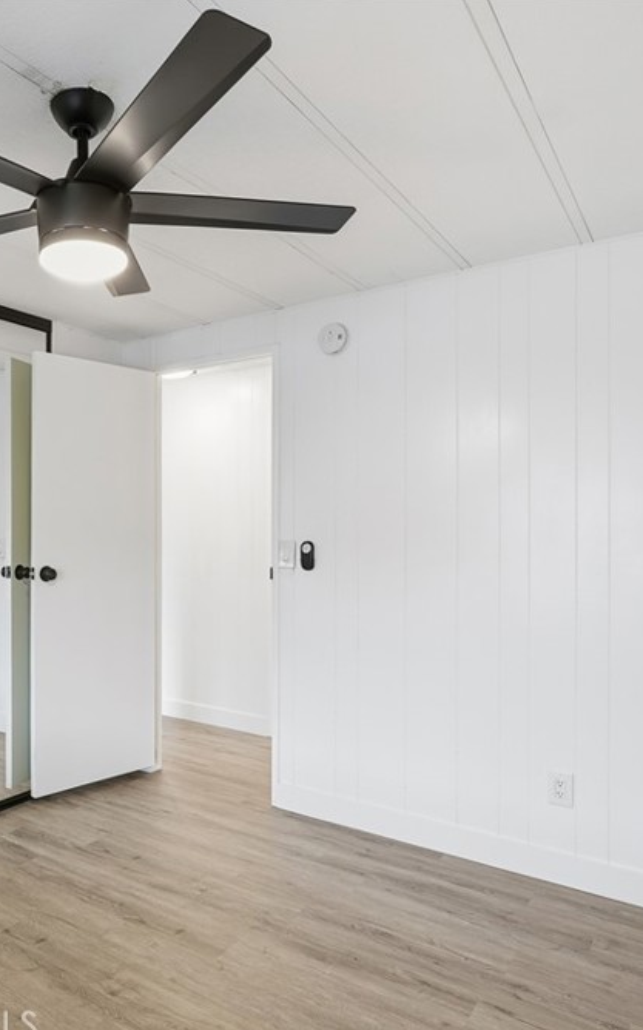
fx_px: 723
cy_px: 521
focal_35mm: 26
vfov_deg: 70.9
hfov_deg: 46.3
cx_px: 163
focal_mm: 16.5
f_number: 9
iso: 250
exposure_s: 1/10
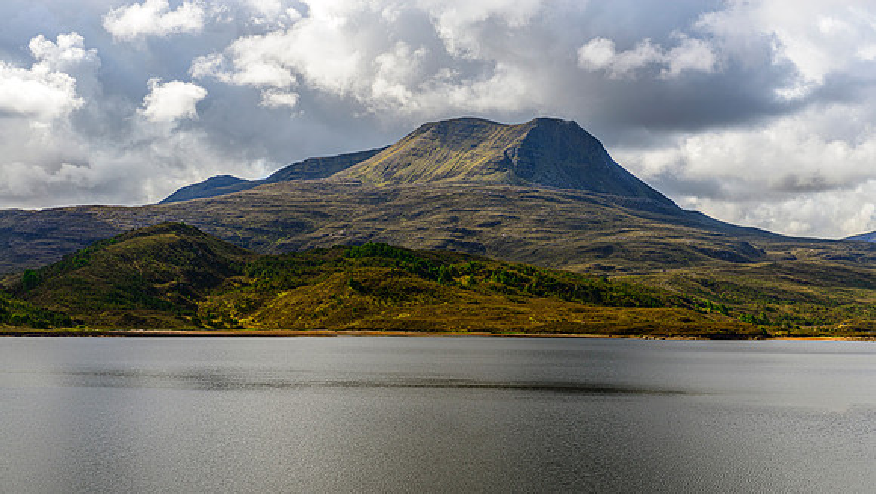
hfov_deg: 32.4
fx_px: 1508
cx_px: 438
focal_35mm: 65
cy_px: 292
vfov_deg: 18.6
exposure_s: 1/400
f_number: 4
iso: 125
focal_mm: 62
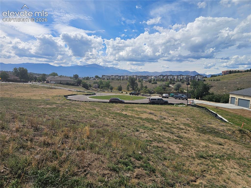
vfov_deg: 58.8
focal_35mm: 23
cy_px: 94
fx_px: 167
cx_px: 126
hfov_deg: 74.0
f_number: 1.7
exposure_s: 1/1272
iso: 10
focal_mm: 6.3
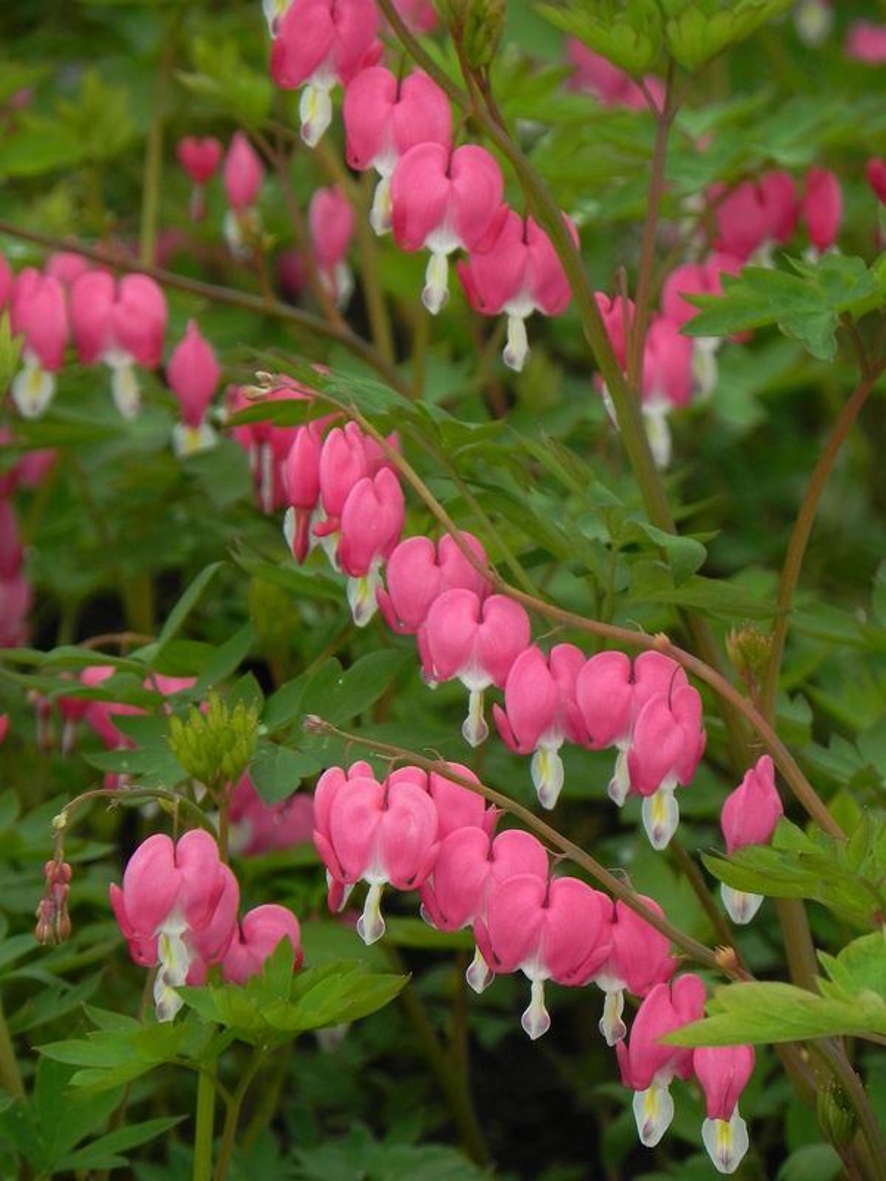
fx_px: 11501
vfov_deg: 5.9
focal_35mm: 337
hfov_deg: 4.4
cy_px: 590
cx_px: 443
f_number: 5
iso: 160
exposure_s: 1/500
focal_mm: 59.9
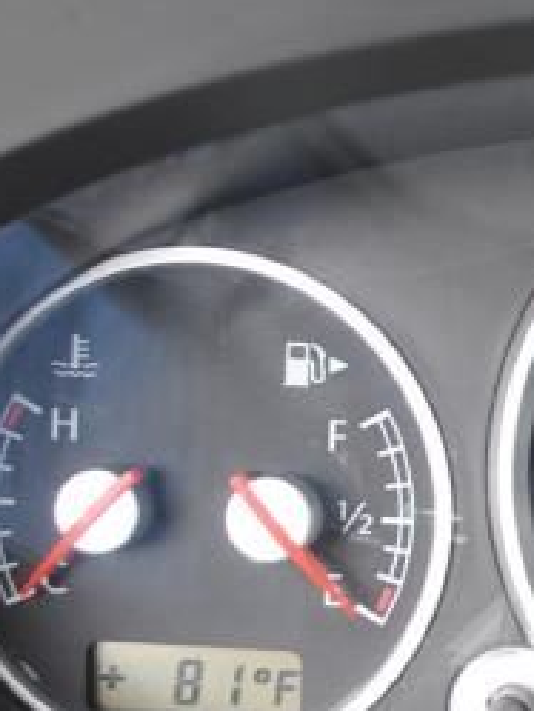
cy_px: 390
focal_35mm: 102
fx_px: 2096
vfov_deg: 19.2
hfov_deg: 14.0
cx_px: 668
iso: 200
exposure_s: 1/40
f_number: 3.8
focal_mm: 22
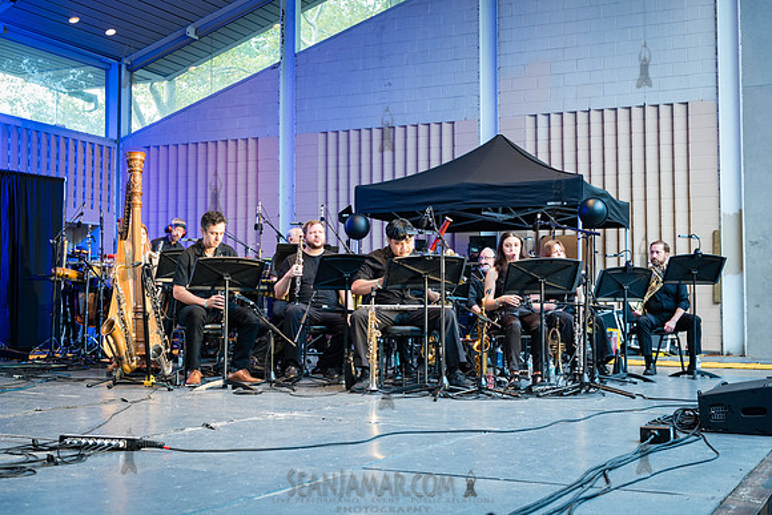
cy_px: 258
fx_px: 949
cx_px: 386
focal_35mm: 44
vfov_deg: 30.4
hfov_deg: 44.3
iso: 1600
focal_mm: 44
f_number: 6.3
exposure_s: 1/25
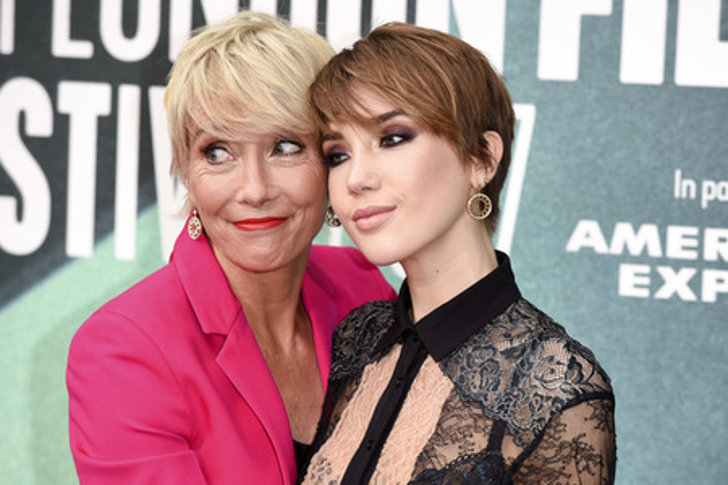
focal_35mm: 165
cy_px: 242
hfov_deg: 12.5
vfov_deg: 8.3
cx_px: 364
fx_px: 3336
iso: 400
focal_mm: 165
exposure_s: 1/250
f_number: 6.3
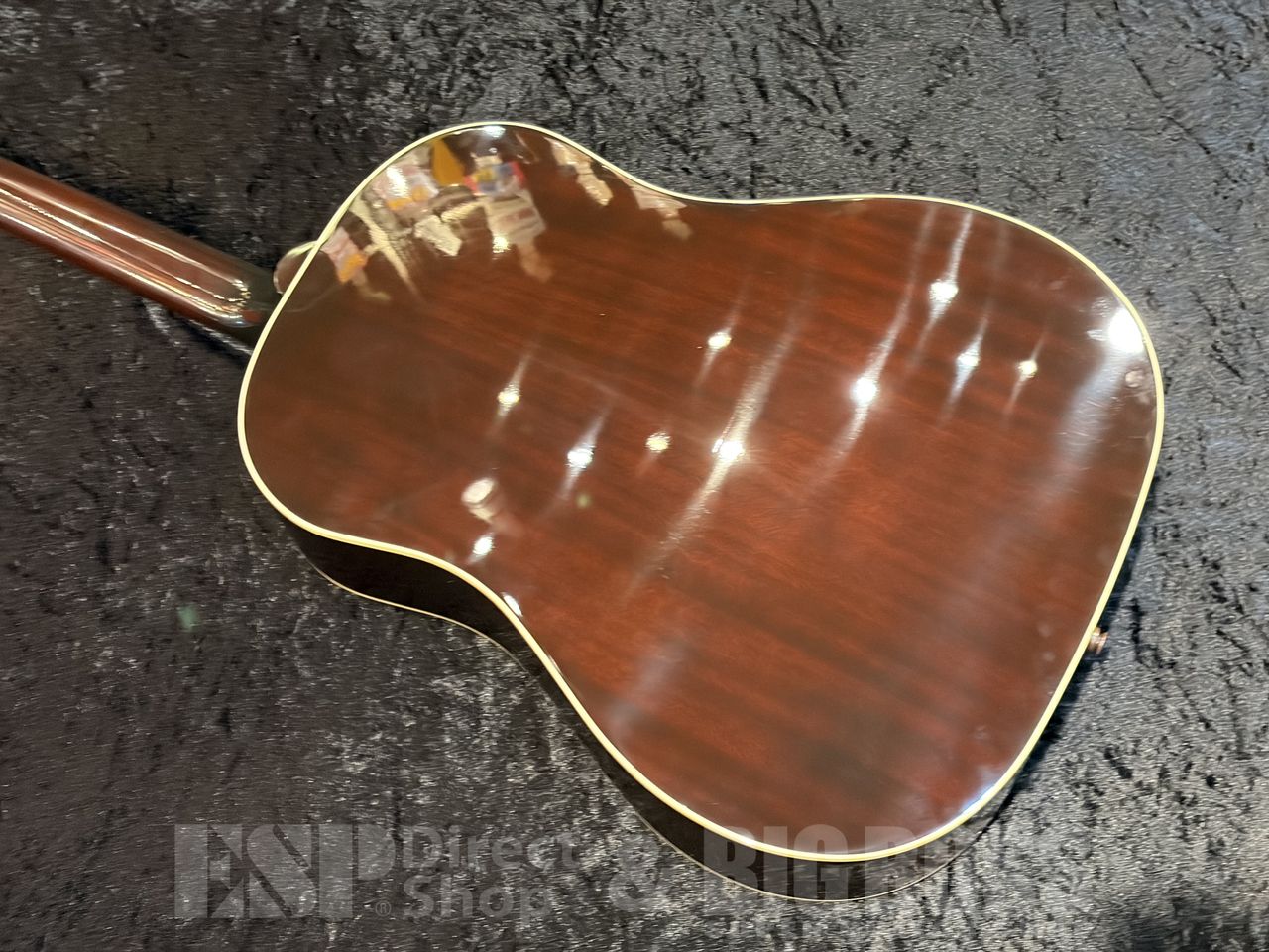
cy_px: 476
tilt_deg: -67.7
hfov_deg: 36.8
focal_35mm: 52
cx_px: 634
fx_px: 1906
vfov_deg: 28.0
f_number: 1.6
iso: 400
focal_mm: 5.96
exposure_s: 1/24
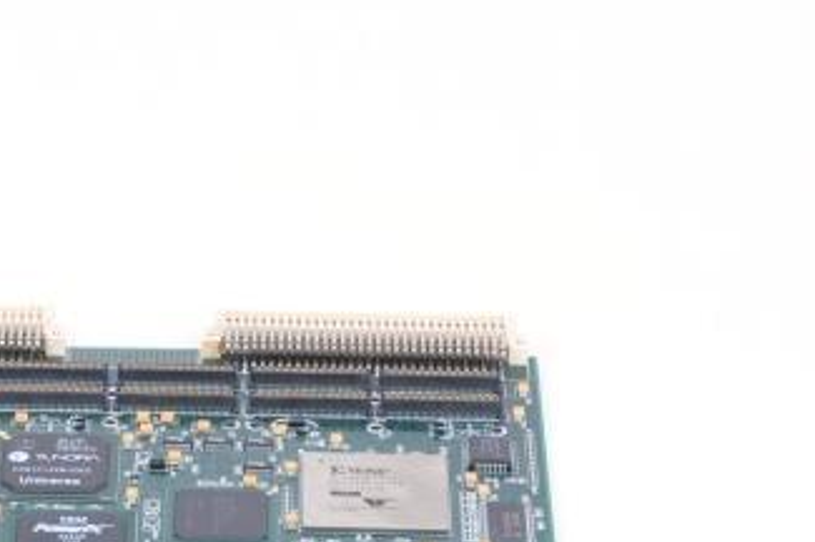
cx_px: 148
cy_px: 491
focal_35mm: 208
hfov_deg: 9.9
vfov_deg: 6.6
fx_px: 4702
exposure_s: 1/200
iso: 400
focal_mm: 75
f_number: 13
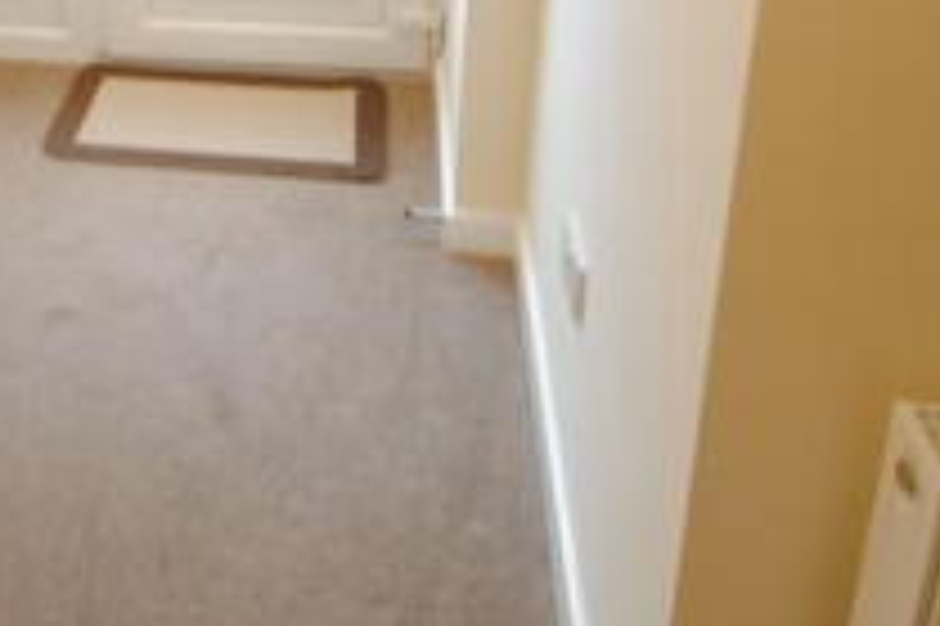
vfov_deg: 25.8
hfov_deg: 39.7
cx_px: 146
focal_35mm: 47
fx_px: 1226
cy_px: -110
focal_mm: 10
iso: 100
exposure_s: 1/8
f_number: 3.5
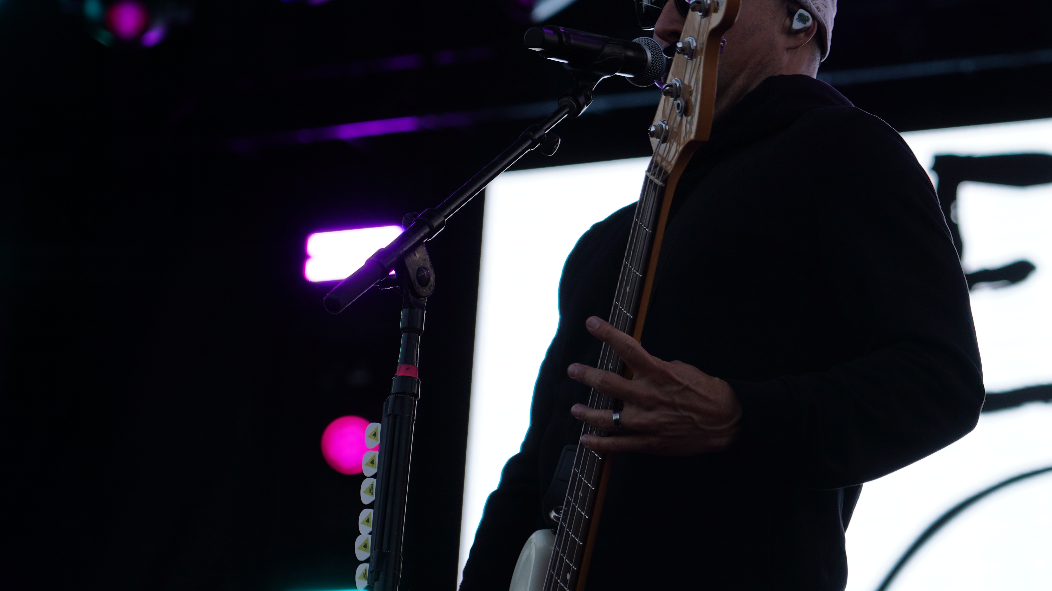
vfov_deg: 7.4
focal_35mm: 163
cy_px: 329
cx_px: 762
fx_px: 4547
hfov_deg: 13.2
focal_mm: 105
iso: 100
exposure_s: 1/160
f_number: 4.5
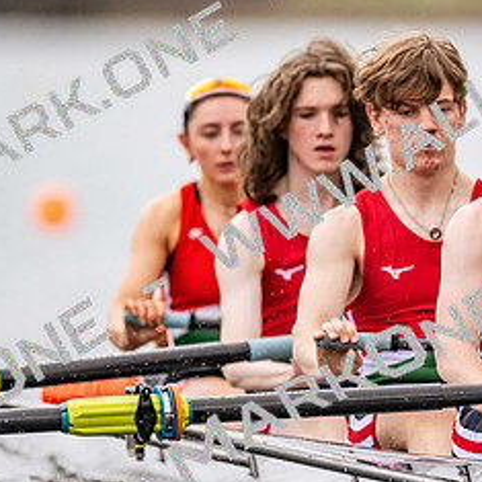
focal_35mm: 1260
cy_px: 276
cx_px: 453
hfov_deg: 1.4
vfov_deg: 1.4
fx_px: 19849
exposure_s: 1/2500
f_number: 4
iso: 800
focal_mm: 600
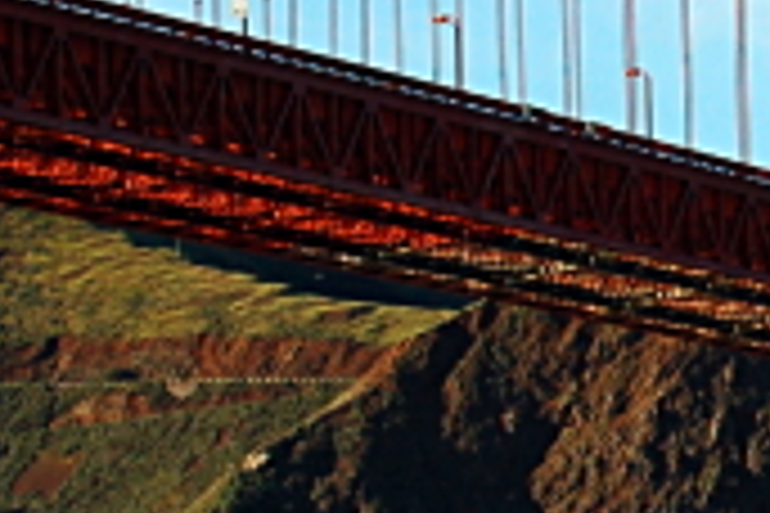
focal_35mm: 385
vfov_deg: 3.6
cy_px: 259
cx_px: 1572
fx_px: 8241
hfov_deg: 5.2
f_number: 10
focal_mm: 55
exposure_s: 1/320
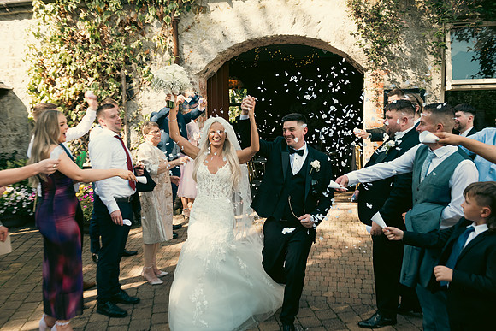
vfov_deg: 41.1
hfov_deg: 58.7
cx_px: 248
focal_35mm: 32
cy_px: 166
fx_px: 441
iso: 200
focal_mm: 32
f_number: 5
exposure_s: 1/250
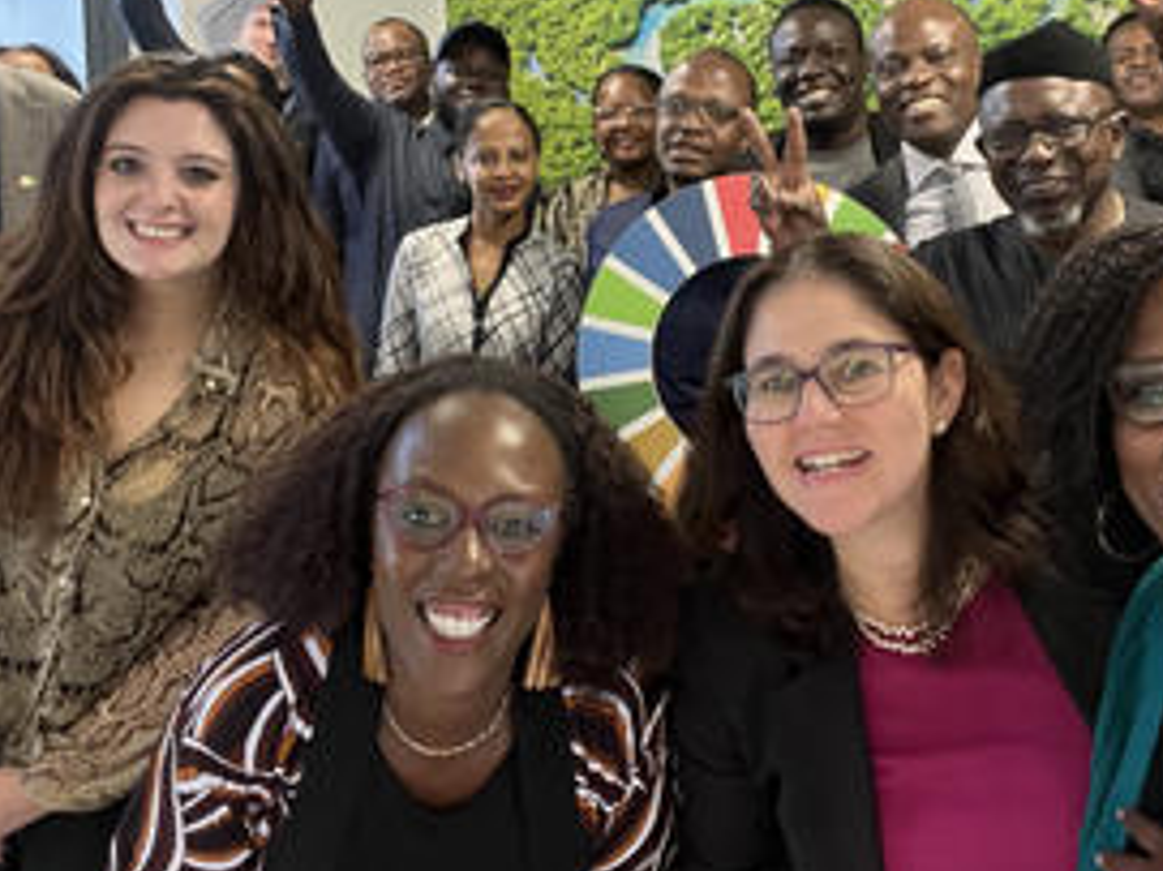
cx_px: 644
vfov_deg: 37.2
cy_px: 279
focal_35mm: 38
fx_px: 1276
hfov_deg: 48.9
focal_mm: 2.71
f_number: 2.2
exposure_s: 1/49
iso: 400
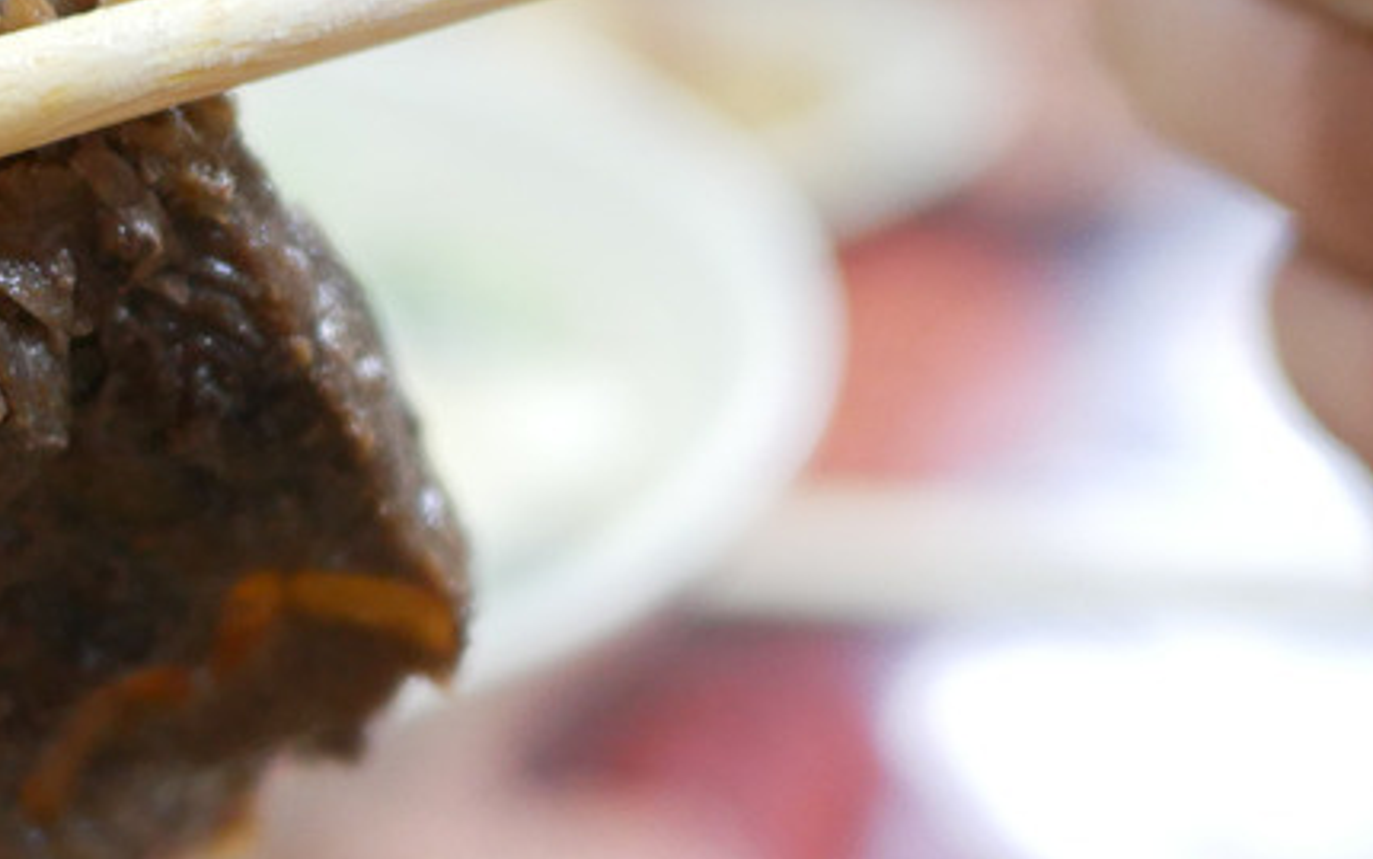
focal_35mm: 74
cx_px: -73
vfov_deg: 17.6
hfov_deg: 26.1
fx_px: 2770
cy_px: 501
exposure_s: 1/60
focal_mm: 15
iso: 1000
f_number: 1.7
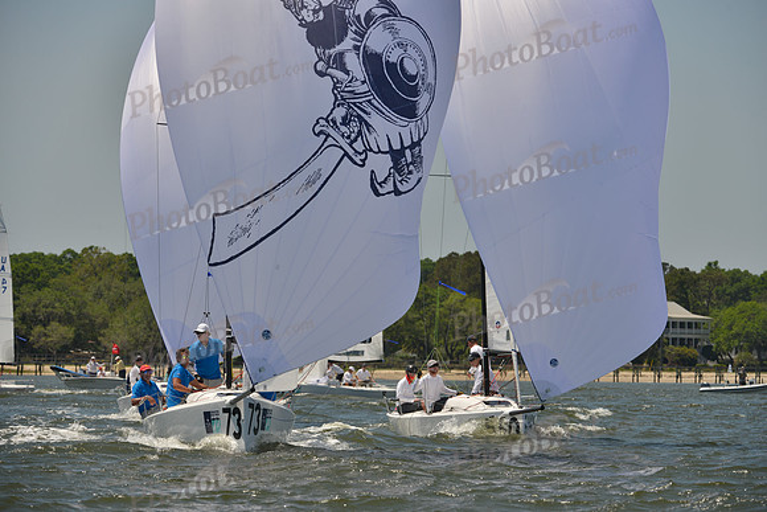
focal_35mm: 220
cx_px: 384
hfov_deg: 9.4
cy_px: 256
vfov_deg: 6.2
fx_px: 4688
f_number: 8
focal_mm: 220
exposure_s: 1/1250
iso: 200
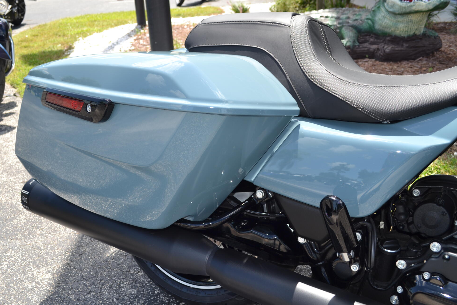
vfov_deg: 38.9
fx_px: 432
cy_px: 156
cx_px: 223
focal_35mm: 34
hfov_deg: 55.8
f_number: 5.6
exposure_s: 1/200
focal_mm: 22
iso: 100
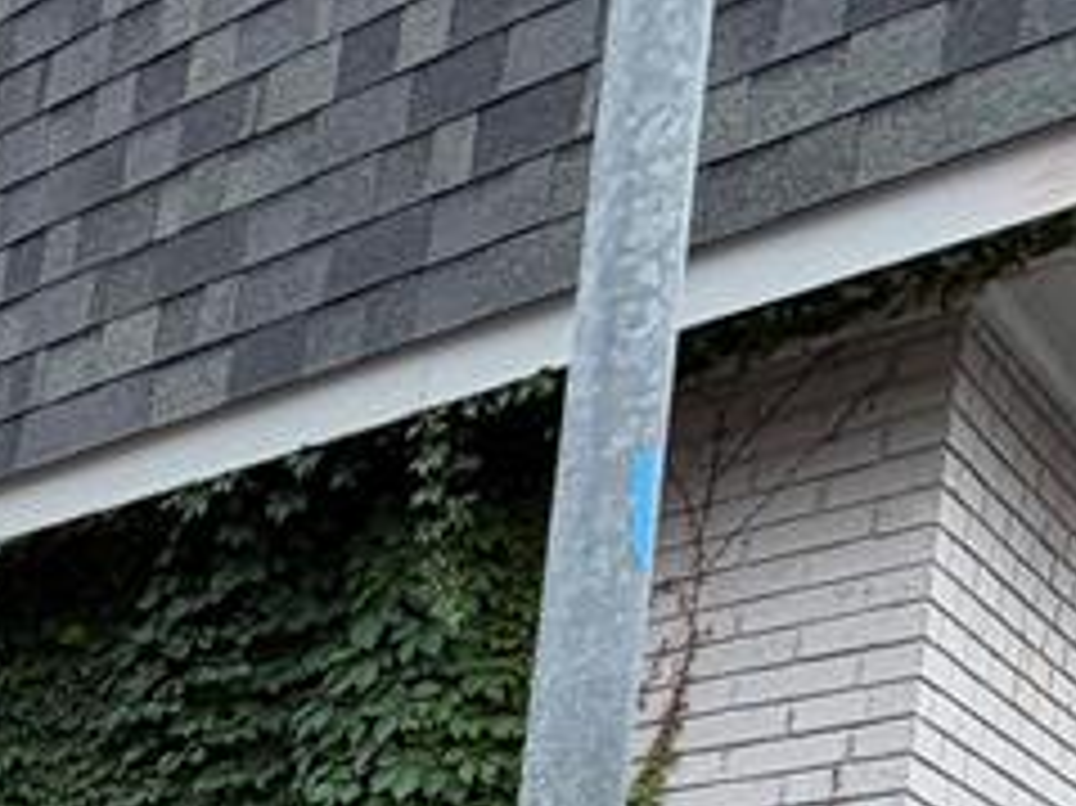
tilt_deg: -8.7
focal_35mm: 60
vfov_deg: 18.3
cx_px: -752
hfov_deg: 22.5
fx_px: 1864
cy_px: 1508
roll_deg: -0.4
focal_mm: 2.22
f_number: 2.2
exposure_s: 1/143
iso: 40
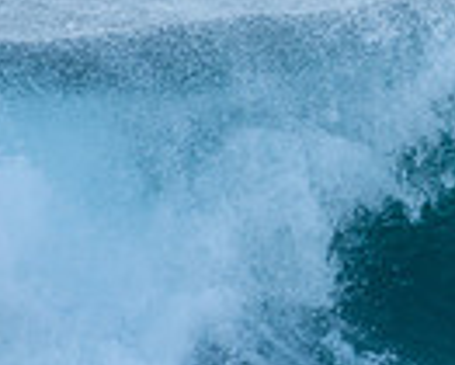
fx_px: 41871
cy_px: 182
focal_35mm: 3107
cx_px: 893
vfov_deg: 0.5
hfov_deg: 0.6
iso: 500
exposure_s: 1/400
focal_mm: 500
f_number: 5.6
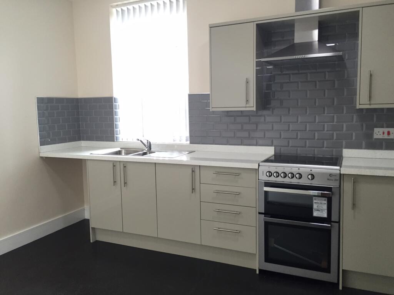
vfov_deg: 48.2
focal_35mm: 29
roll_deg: +0.6
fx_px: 330
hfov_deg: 61.7
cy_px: 148
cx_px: 197
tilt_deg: -6.0
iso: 125
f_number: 2.2
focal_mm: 4.15
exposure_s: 1/30
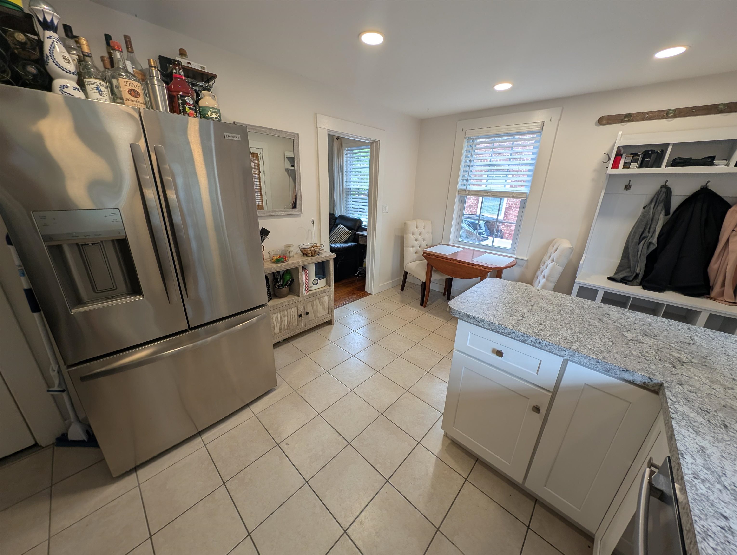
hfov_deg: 110.5
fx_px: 256
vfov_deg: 94.6
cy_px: 278
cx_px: 368
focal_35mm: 12
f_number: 1.95
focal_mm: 2.23
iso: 70
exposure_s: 1/120
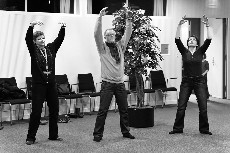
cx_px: 115
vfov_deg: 16.1
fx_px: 543
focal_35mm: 85
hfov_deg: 23.9
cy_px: 76
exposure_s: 1/125
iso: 6400
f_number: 2.8
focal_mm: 85
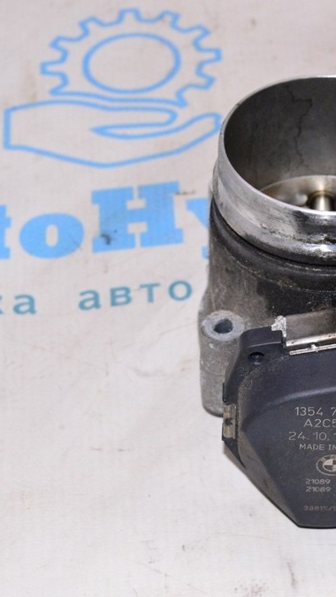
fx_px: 1583
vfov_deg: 21.4
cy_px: 298
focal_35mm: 100
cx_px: 365
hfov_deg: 11.9
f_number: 8
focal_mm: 42
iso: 1600
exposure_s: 1/200
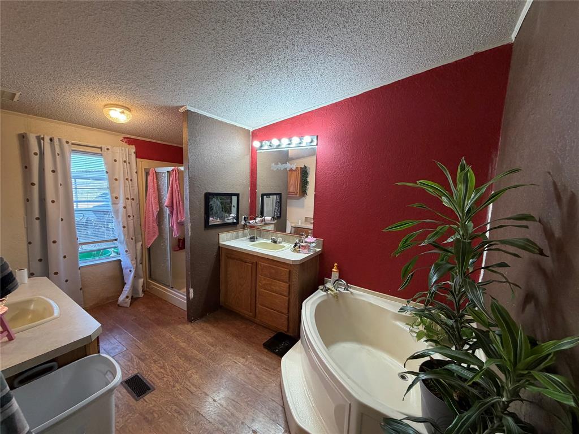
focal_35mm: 14
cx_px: 290
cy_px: 217
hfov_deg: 102.1
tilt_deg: -7.1
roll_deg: -1.4
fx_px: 234
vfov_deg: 85.7
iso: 250
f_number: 2.2
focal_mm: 2.22
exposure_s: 1/120
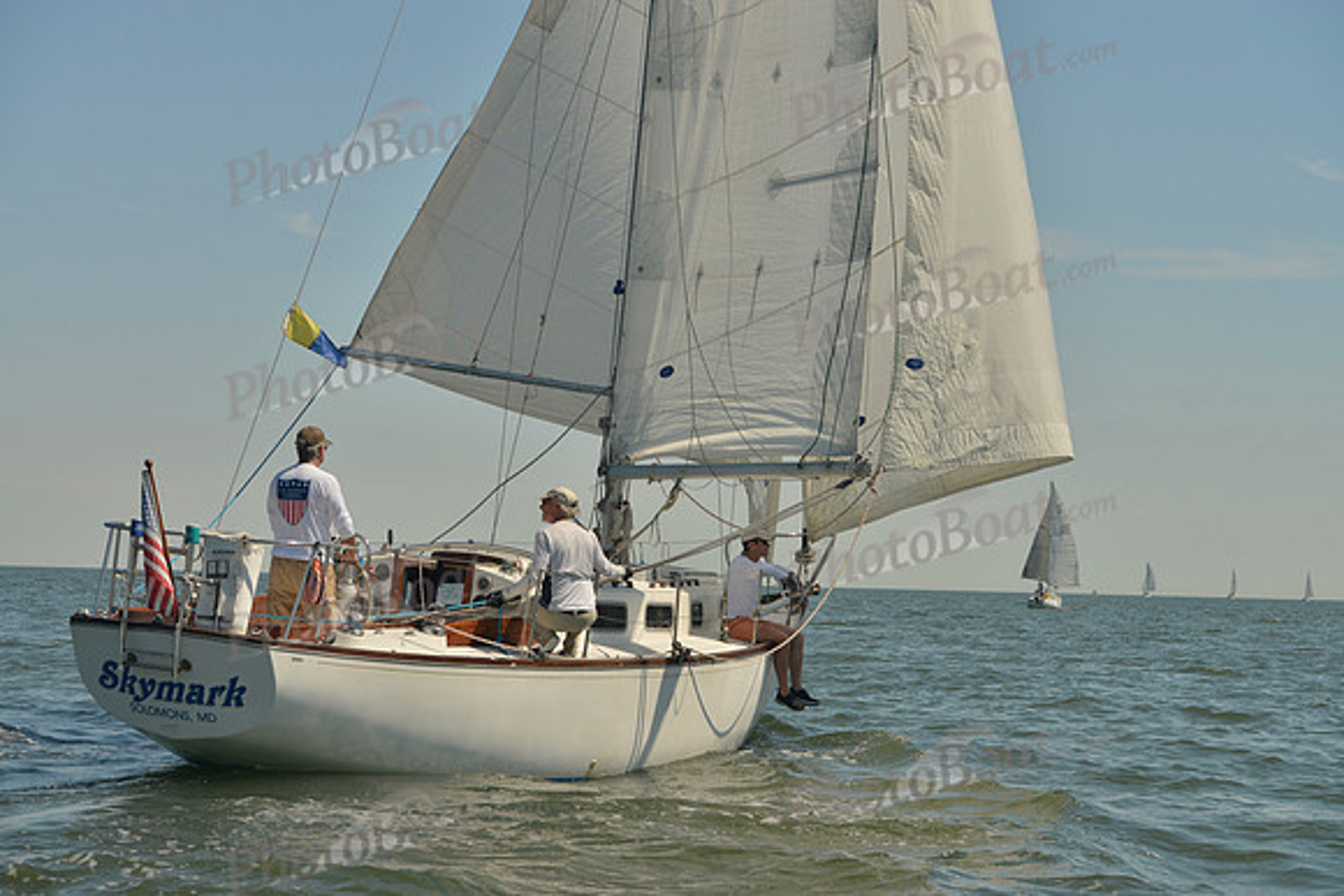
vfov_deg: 19.5
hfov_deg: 28.8
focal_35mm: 70
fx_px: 2614
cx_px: 672
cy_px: 448
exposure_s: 1/800
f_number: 7.1
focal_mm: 70
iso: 200
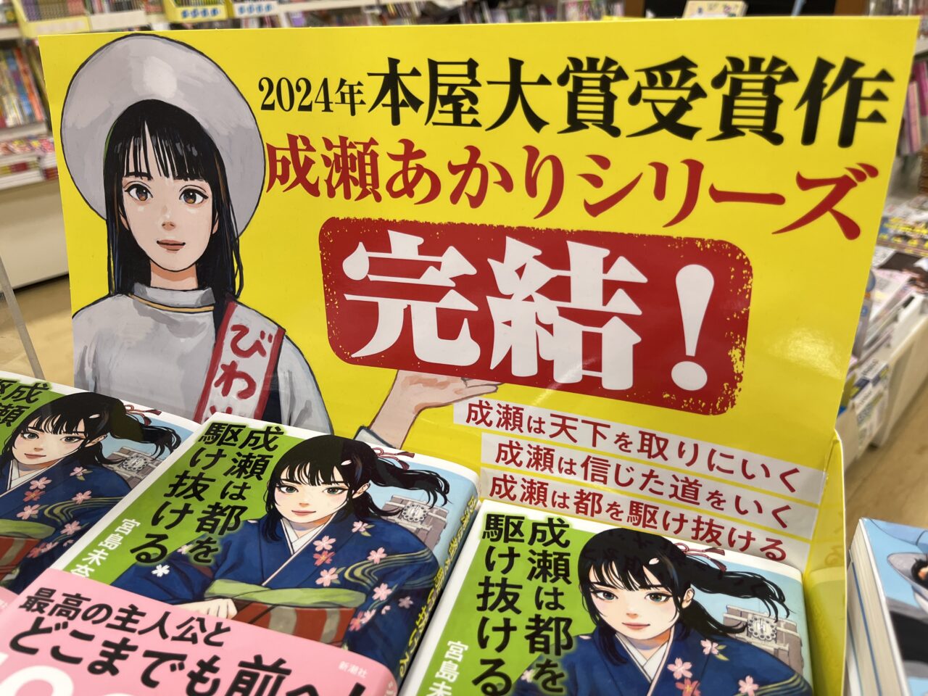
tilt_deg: -30.4
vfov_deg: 53.1
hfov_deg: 67.3
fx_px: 697
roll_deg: +1.1
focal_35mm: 26
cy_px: 348
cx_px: 464
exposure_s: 1/120
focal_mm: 5.1
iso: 50
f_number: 1.6
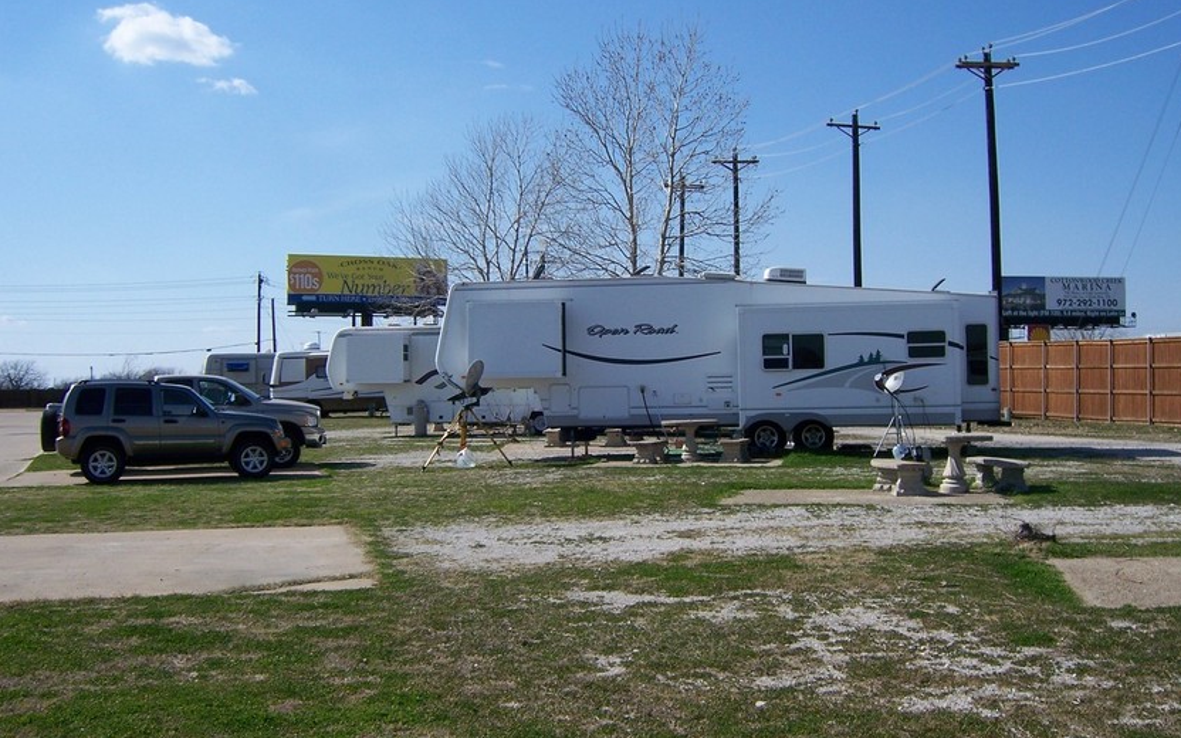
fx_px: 1255
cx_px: 600
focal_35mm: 39
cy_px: 358
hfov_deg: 50.4
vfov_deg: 32.8
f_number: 4.5
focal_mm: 6
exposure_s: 1/800
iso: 80
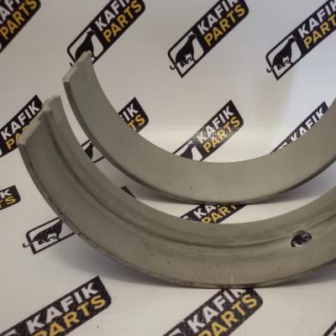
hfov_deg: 44.2
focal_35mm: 37
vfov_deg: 44.9
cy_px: 168
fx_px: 406
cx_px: 226
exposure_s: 1/50
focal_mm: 2.93
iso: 50
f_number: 2.4
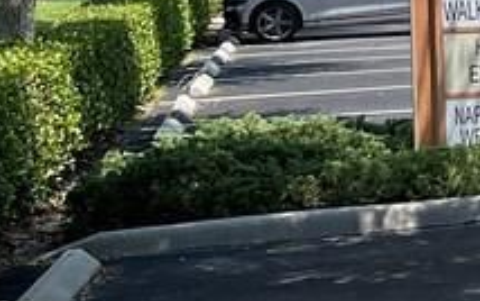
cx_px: 1128
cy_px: -94
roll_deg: +2.0
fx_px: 1728
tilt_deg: -1.5
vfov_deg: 9.7
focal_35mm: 132
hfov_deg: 12.6
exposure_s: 1/3165
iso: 50
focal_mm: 5.1
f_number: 1.6
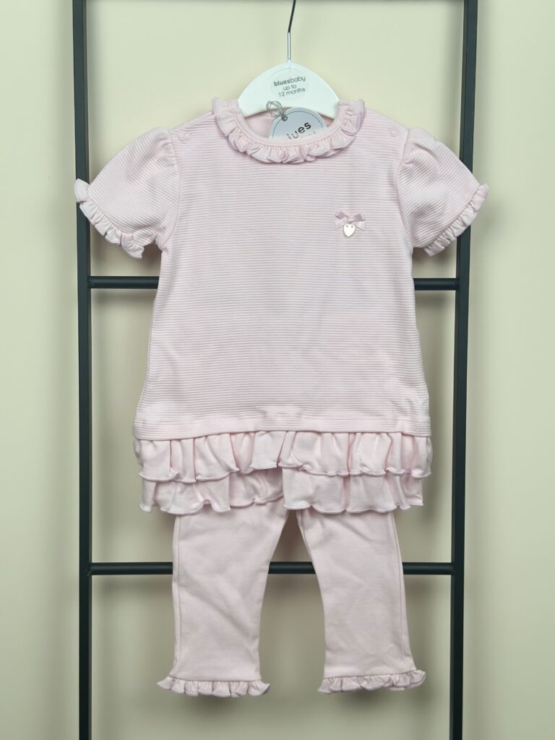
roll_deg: -1.1
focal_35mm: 48
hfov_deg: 30.3
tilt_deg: -6.8
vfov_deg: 39.7
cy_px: 370
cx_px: 278
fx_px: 1026
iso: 80
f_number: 1.78
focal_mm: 6.86
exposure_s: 1/358
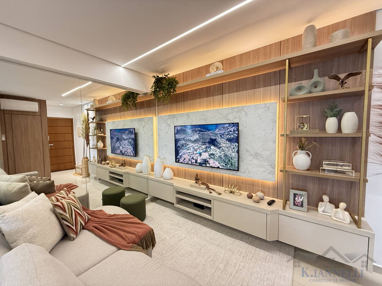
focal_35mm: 14
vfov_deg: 85.7
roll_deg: +0.6
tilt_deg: -3.2
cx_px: 191
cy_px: 143
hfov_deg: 102.1
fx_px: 154
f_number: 2.2
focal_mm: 2.22
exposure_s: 1/60
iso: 500
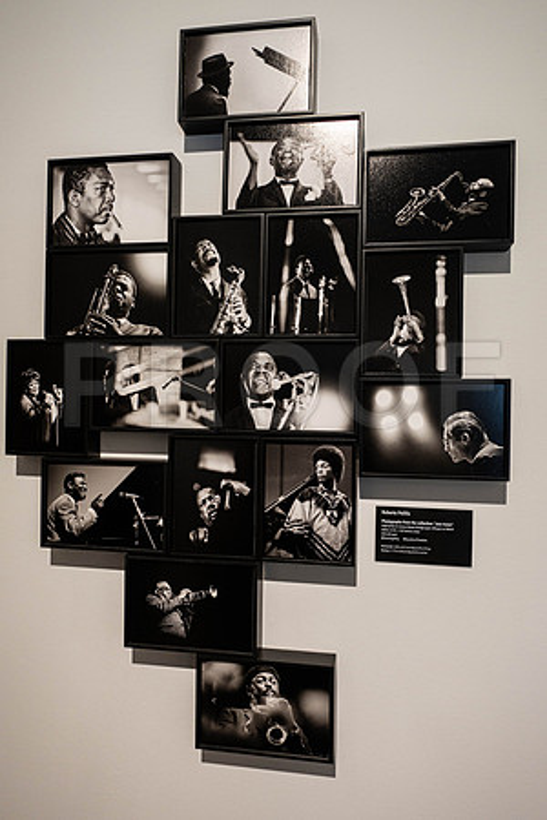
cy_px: 410
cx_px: 274
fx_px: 547
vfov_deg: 73.7
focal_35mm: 24
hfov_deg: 53.1
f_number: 2.8
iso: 400
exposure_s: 1/80
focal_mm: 8.8
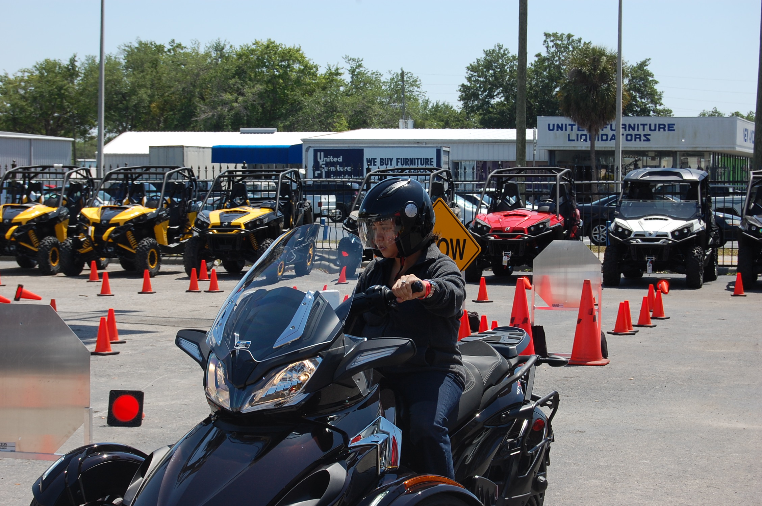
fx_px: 1743
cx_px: 381
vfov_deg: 16.5
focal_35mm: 82
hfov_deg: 24.7
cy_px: 253
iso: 200
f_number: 8
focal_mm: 55
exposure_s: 1/250
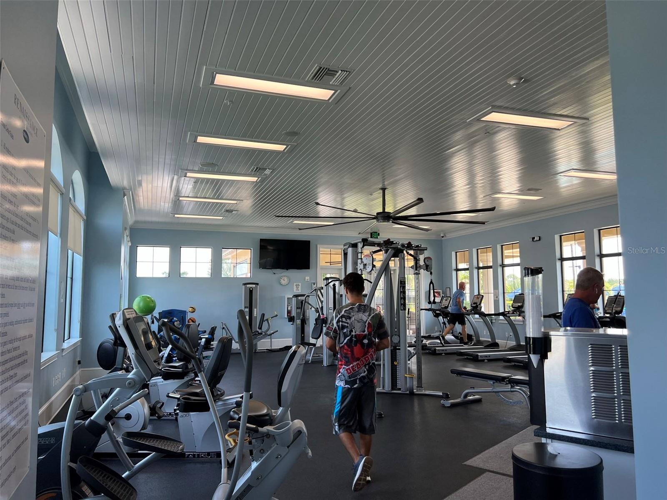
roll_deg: +0.2
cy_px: 250
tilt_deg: +5.6
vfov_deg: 53.1
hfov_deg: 67.3
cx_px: 334
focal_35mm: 26
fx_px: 501
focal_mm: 5.7
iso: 50
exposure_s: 1/160
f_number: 1.5
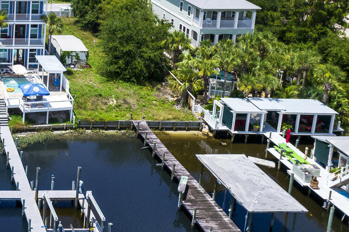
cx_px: -98
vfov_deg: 21.7
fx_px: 581
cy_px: -9
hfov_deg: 28.0
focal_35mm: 60
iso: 100
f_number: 2.8
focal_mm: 8.38
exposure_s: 1/1250
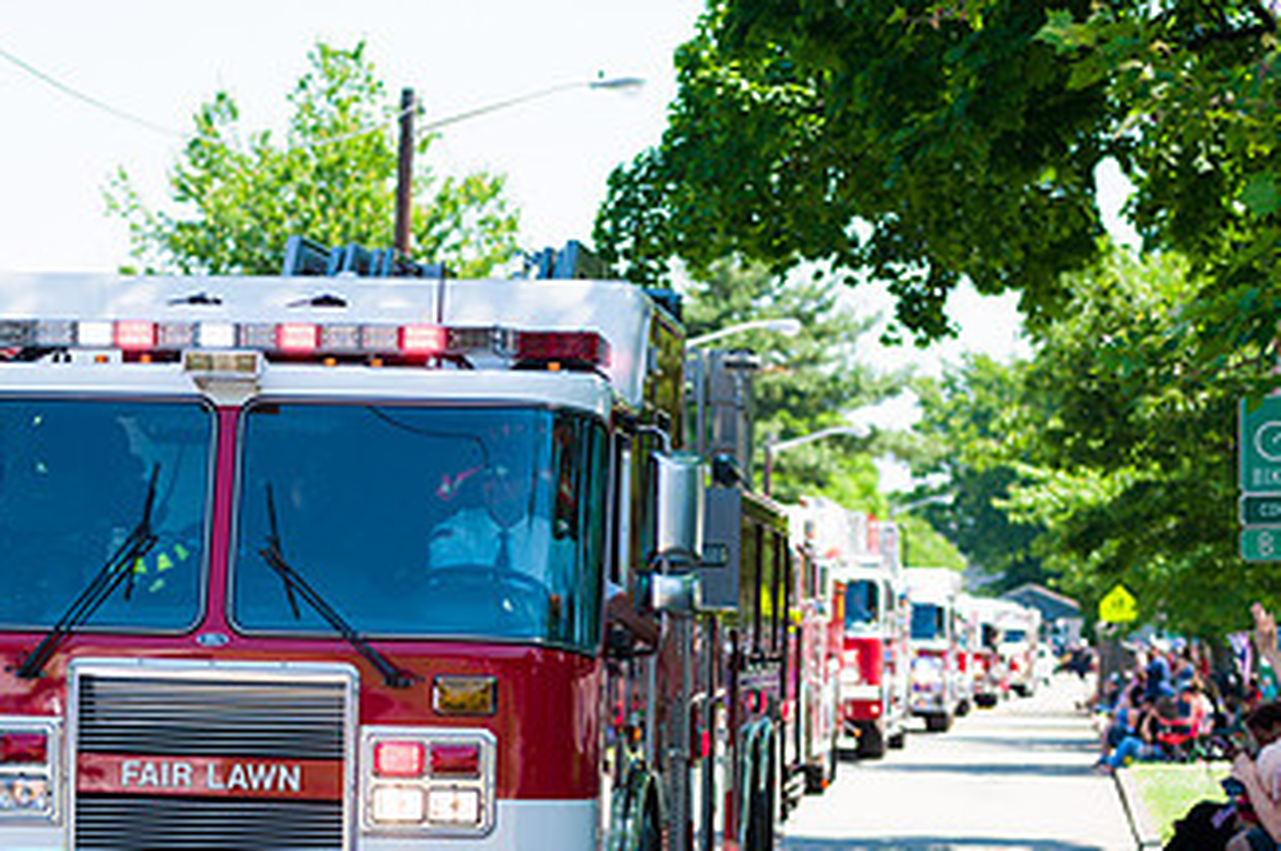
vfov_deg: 10.9
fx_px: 4443
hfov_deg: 16.4
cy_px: 504
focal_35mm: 125
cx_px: 497
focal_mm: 70
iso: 200
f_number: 3.2
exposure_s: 1/2500
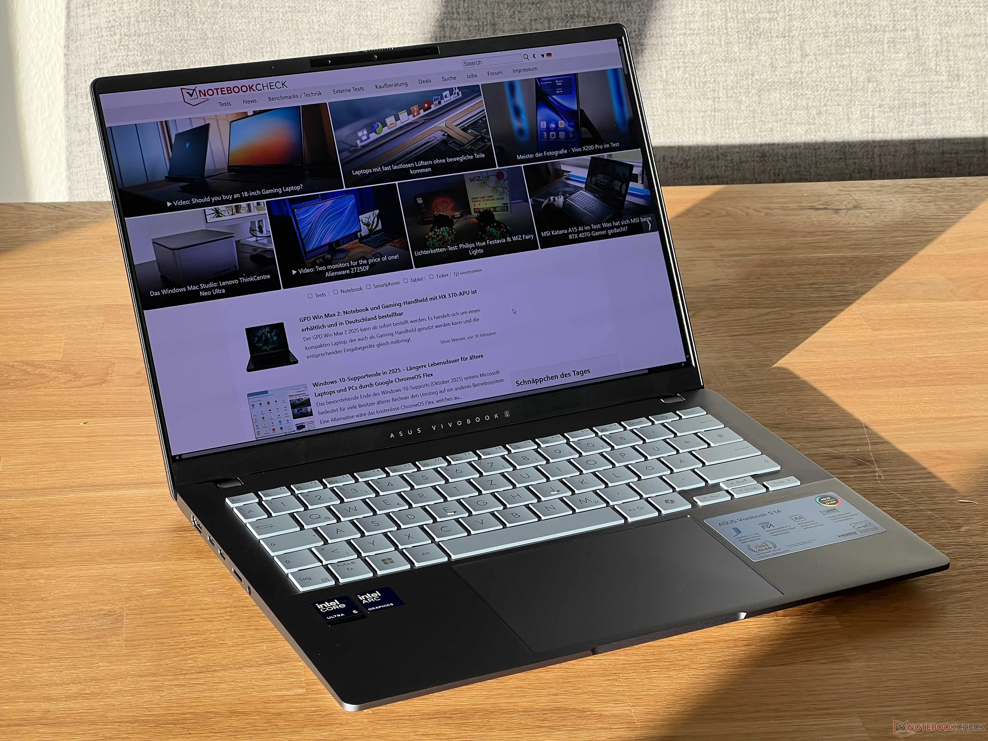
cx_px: 494
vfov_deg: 19.1
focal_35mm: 77
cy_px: 370
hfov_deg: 25.3
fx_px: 2198
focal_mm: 9
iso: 32
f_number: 2.8
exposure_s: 1/113
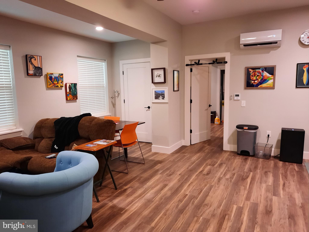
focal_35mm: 25
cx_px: 154
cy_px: 116
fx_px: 223
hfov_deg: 69.4
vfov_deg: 54.9
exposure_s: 1/30
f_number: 2
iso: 400
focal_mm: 4.6
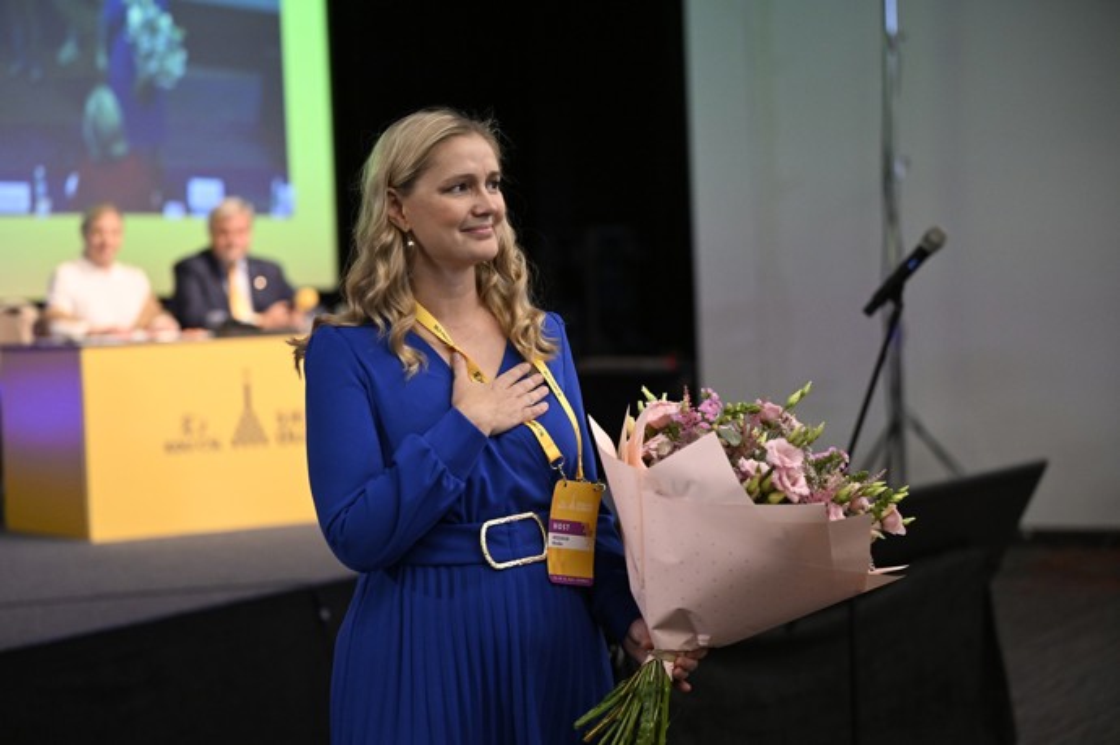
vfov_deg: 15.9
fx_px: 2674
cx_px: 560
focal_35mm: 86
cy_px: 372
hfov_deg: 23.7
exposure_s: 1/250
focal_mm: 86
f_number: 2.8
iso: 3200
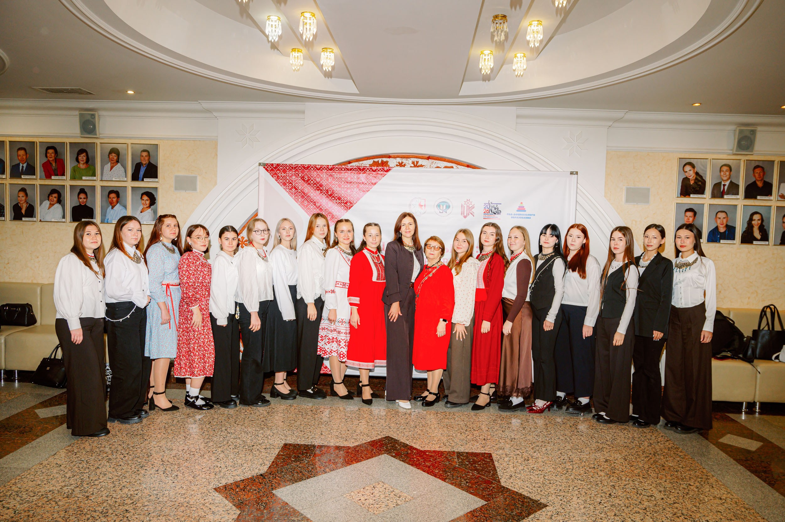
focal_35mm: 26
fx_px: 577
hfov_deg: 68.4
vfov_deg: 48.7
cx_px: 392
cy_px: 261
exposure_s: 1/200
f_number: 5
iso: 640
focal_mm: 26.5
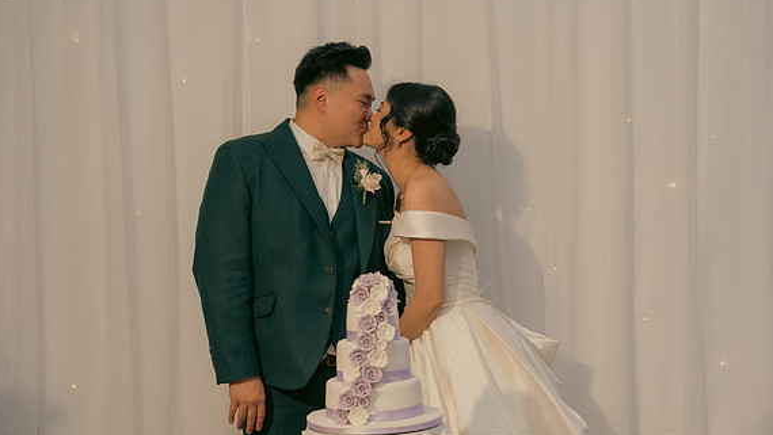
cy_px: 255
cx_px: 385
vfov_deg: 18.5
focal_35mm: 65
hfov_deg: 32.3
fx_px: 1333
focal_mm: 61
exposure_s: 1/160
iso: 1600
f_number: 3.5
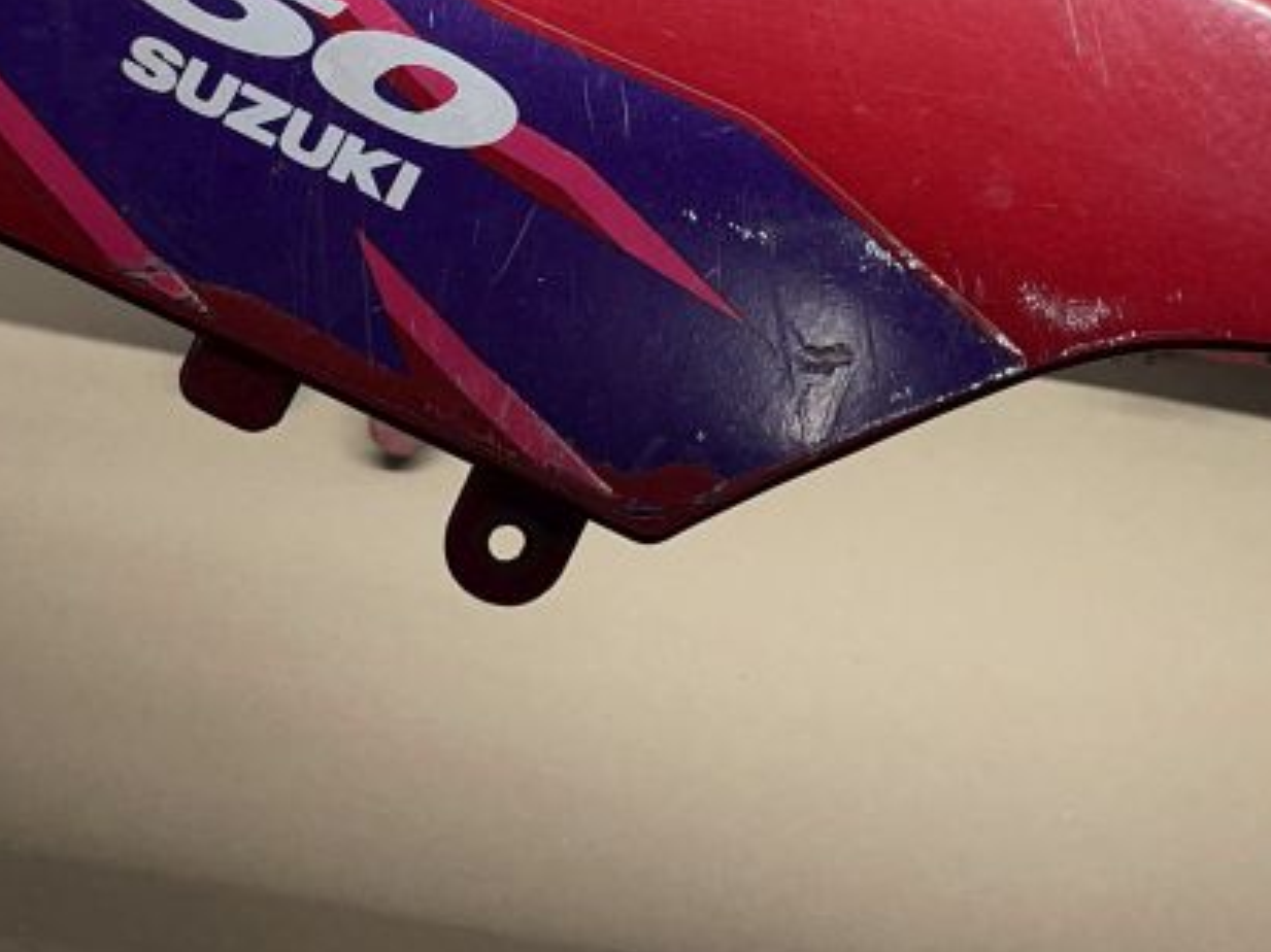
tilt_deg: -42.2
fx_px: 2790
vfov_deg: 18.9
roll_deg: -3.1
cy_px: 28
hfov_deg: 25.7
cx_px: 588
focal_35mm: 76
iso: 32
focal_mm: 4.2
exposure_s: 1/100
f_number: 1.6
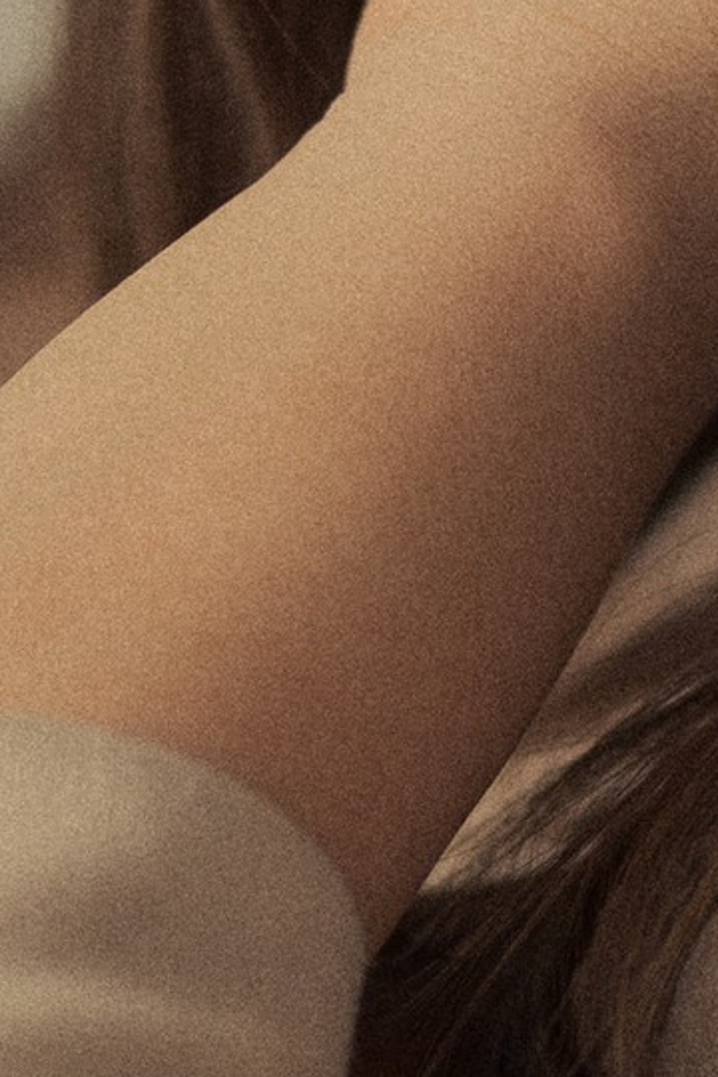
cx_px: 961
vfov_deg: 3.4
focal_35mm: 604
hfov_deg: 2.3
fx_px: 18068
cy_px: 497
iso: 125
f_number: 1.4
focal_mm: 85
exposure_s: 1/400
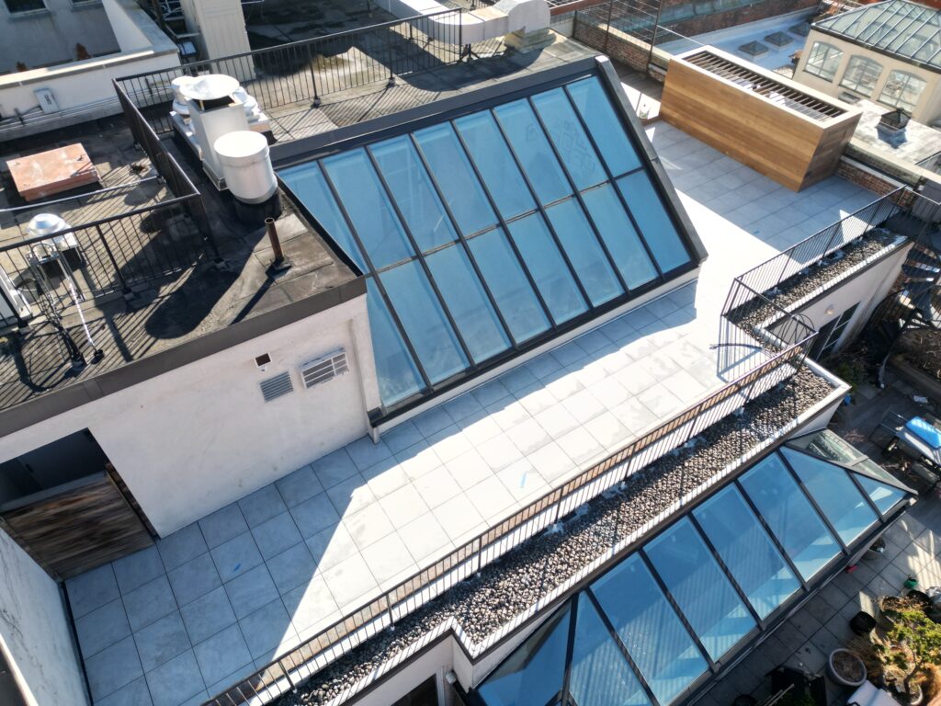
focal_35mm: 24
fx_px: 652
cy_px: 353
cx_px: 470
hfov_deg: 71.6
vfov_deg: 56.8
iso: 120
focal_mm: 6.72
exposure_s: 1/160
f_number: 1.7
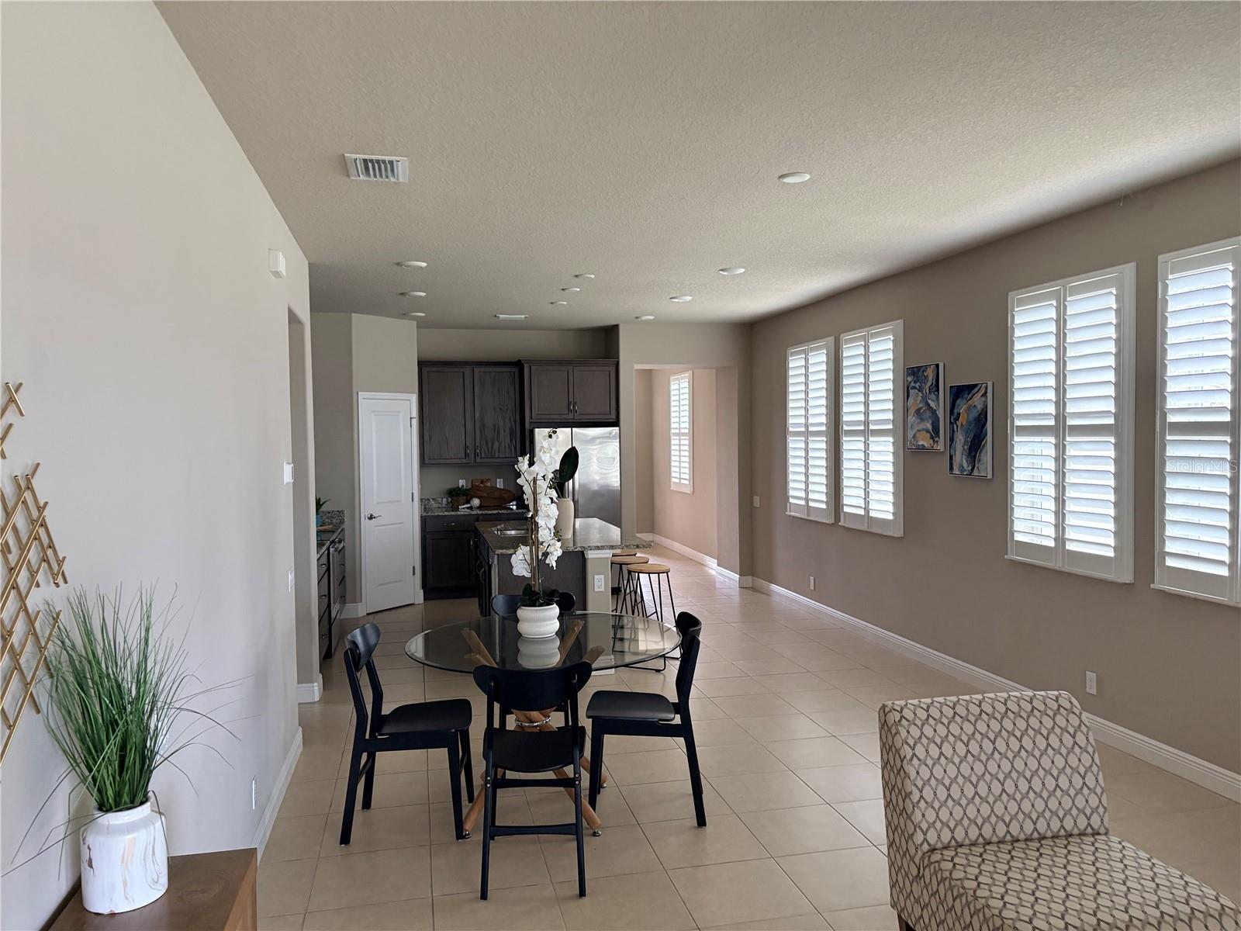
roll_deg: -1.3
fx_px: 932
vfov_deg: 53.1
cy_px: 466
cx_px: 620
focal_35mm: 26
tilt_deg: +0.1
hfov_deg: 67.3
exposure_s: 1/60
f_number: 1.6
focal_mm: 5.96
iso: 160
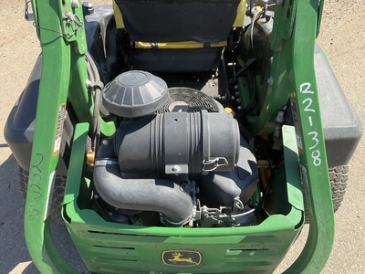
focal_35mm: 29
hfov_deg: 61.7
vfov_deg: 48.2
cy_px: 137
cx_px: 182
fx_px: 306
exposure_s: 1/580
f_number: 1.8
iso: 25
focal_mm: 3
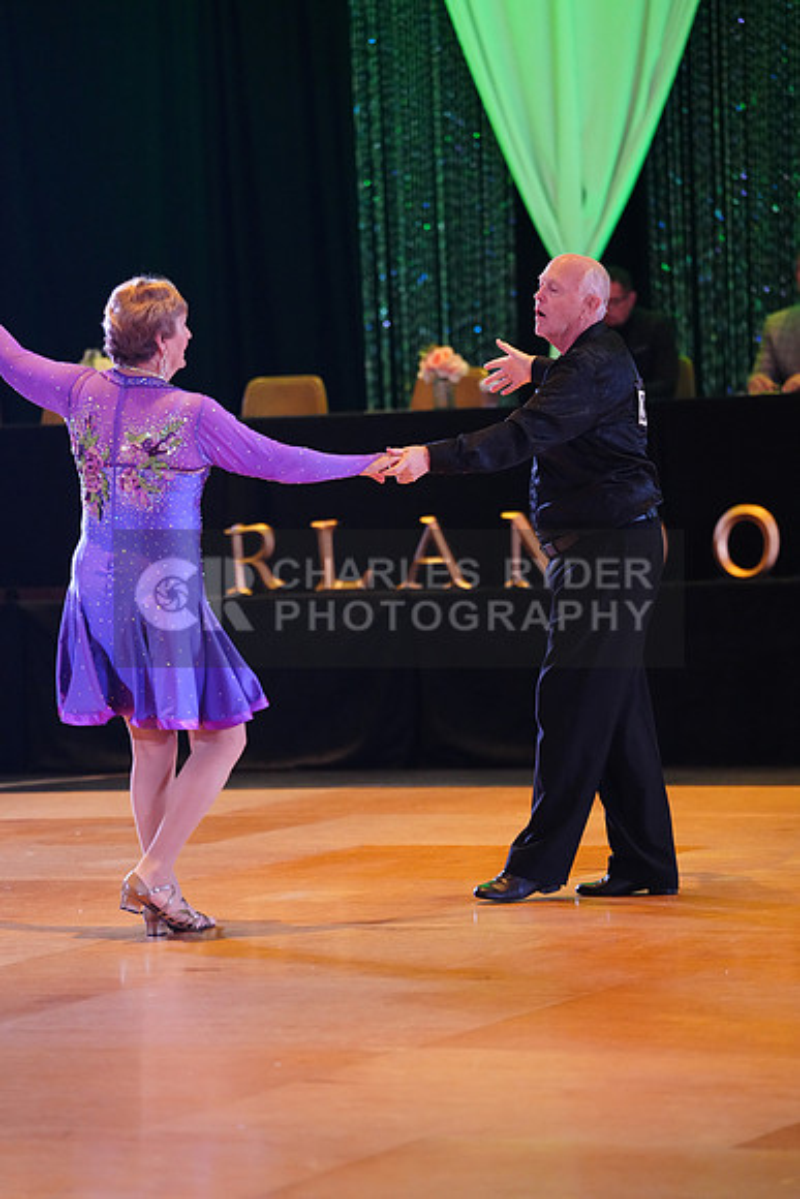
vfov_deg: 13.9
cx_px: 400
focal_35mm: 148
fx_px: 4930
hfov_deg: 9.3
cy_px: 600
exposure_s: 1/400
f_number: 2.8
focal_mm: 148
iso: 5000
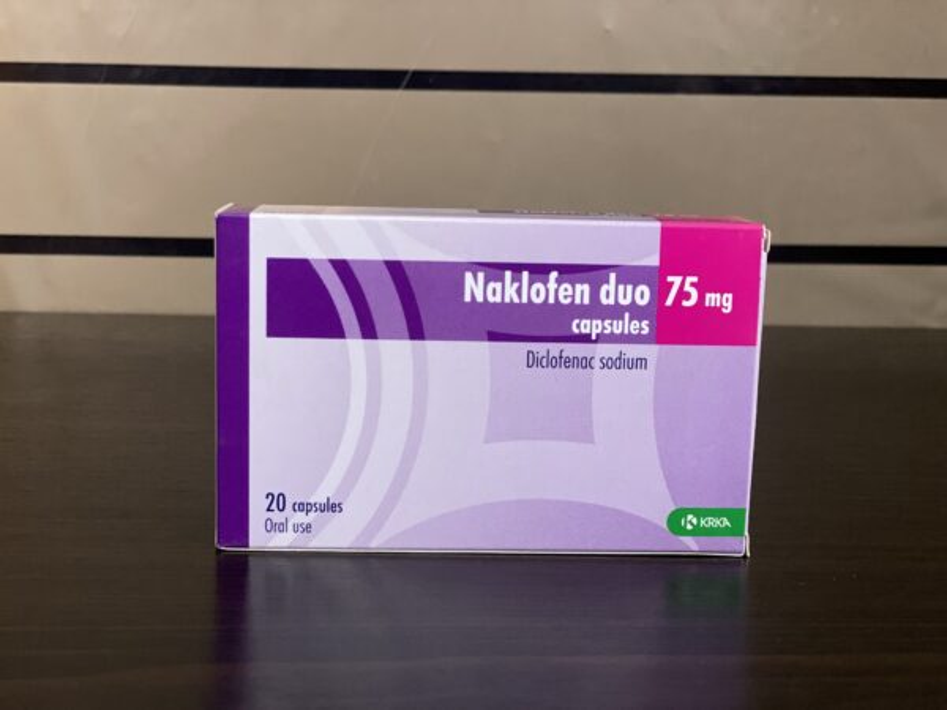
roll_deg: +0.4
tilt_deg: -9.3
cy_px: 355
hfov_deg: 36.8
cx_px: 474
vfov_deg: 28.0
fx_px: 1423
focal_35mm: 52
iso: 250
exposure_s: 1/84
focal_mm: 6
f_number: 2
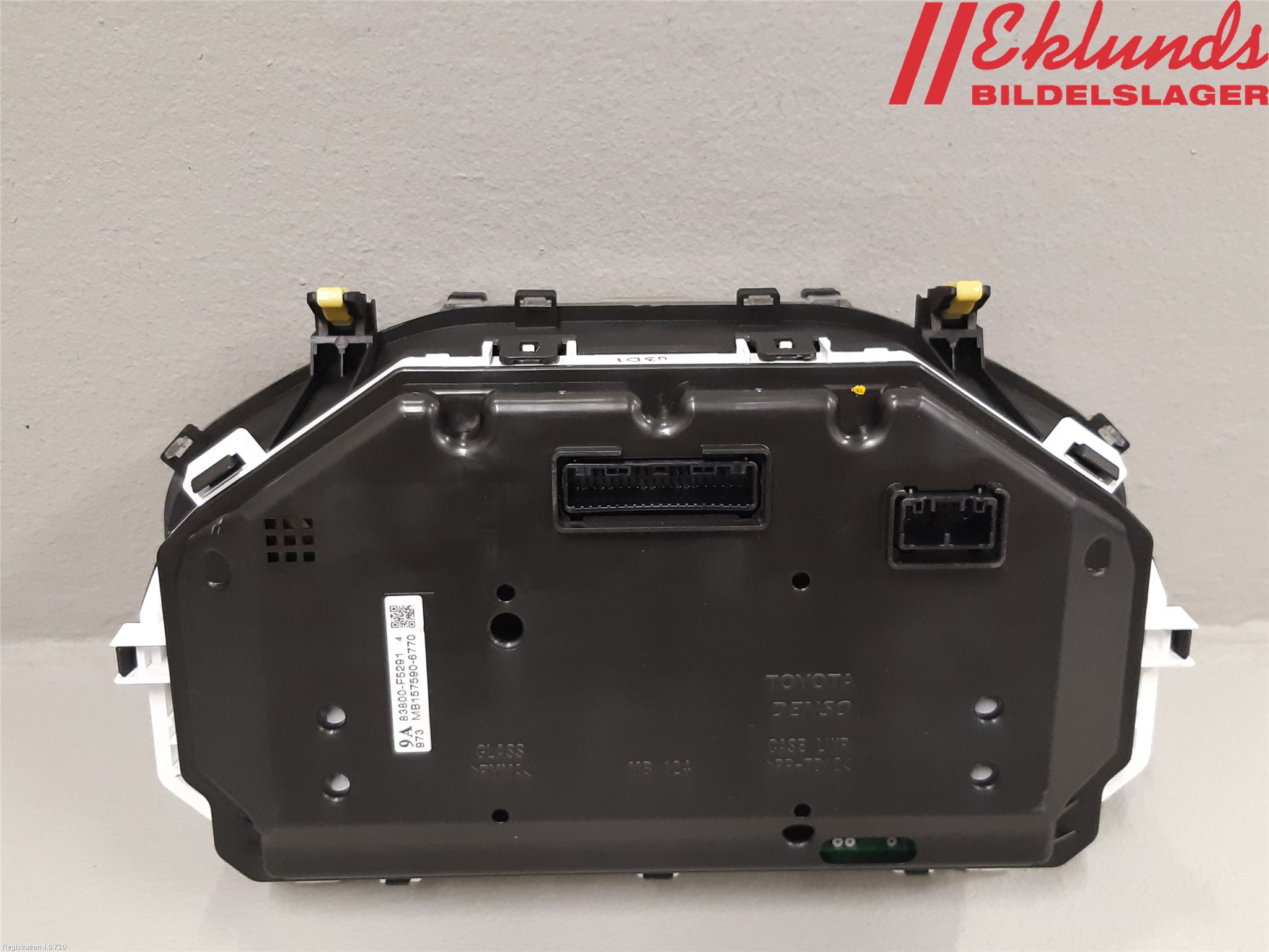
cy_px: 476
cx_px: 634
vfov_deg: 53.1
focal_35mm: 26
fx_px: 953
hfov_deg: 67.3
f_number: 1.7
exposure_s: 1/33
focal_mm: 3.93
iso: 250
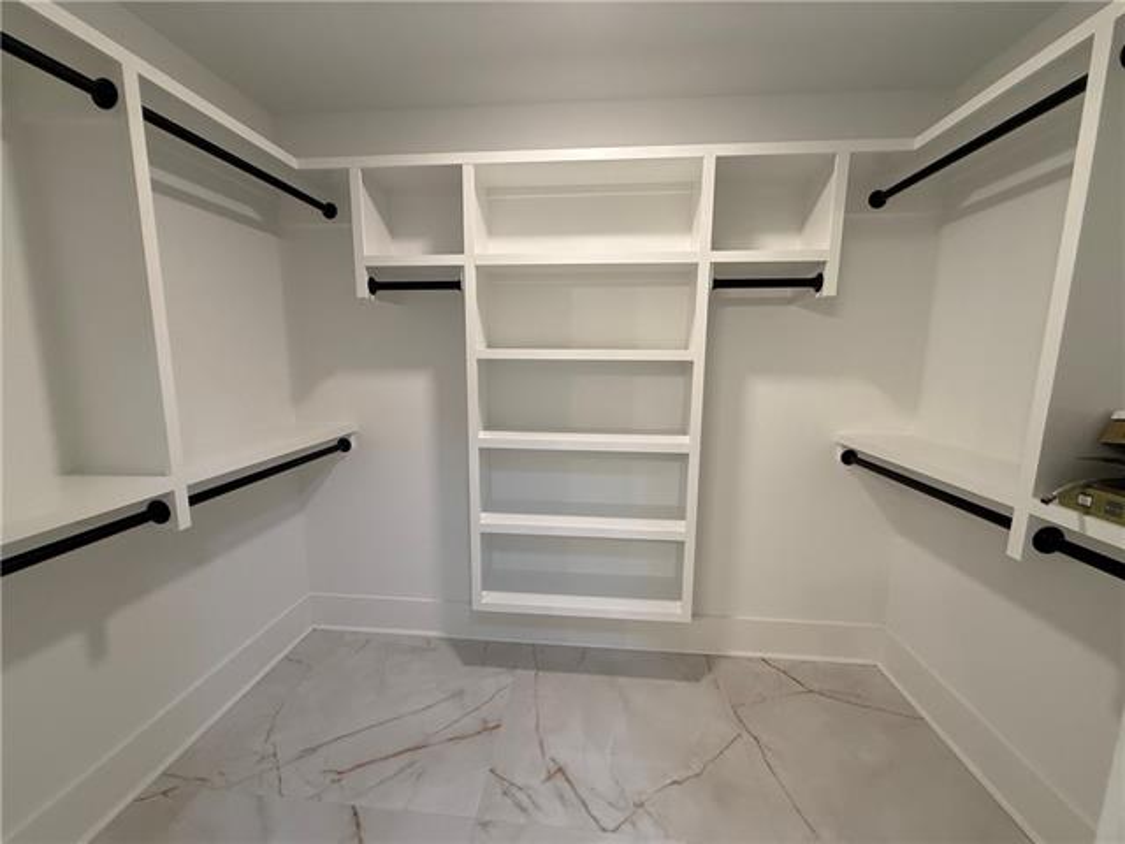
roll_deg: -0.7
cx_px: 562
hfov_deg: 102.1
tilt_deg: -7.4
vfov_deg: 85.7
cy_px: 422
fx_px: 455
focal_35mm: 14
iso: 200
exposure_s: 1/120
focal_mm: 2.22
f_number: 2.2
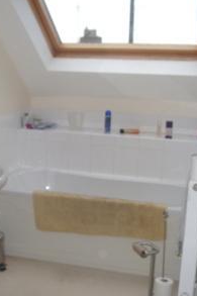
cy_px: 159
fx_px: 362
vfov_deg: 44.5
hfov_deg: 30.4
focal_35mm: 44
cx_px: 80
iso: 100
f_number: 3.5
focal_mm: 6.3
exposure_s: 1/30
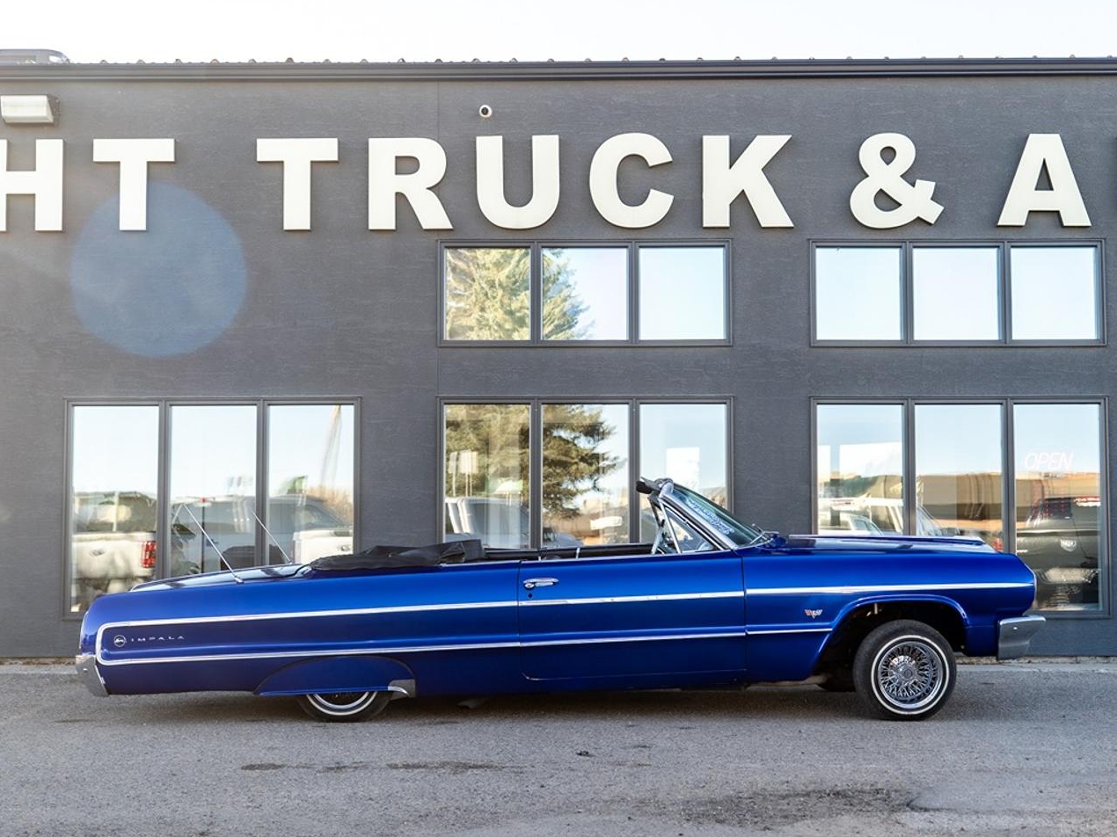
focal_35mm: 47
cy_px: 459
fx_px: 1516
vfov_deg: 30.8
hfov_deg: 40.4
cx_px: 614
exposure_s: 1/125
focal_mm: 39
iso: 100
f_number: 4
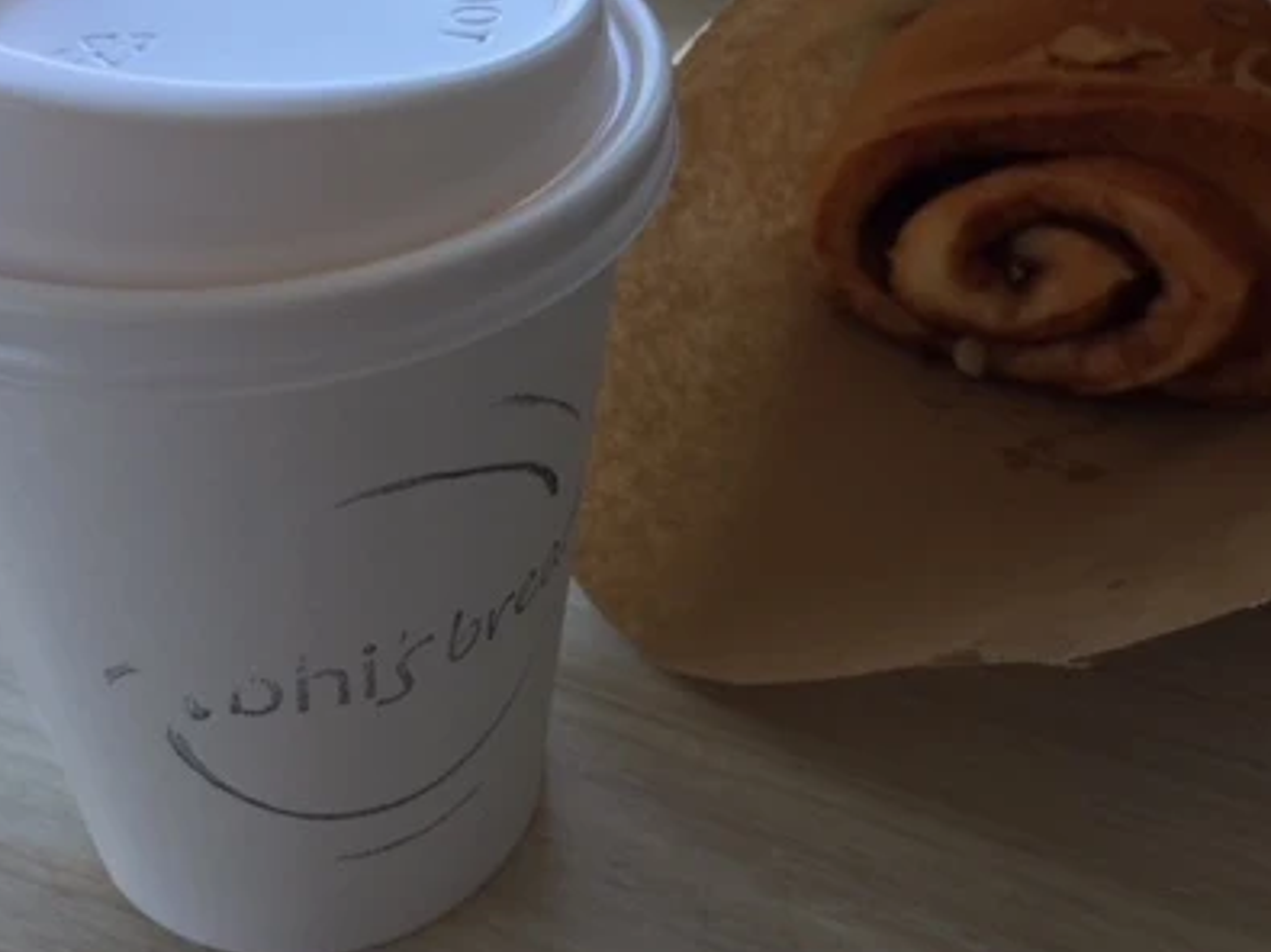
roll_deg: -3.6
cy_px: 357
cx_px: 618
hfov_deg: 40.4
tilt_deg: -39.1
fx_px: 1725
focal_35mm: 47
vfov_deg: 30.7
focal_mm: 4.15
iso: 32
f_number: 2.2
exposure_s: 1/264
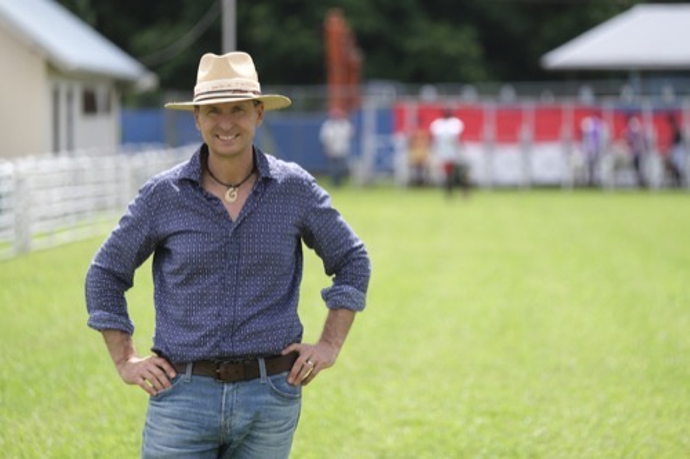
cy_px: 230
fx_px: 3717
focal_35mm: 194
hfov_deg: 10.6
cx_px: 345
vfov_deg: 7.1
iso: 200
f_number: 3.2
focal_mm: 129.2
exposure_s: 1/1250
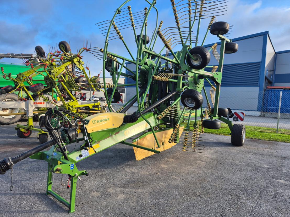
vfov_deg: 58.9
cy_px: 108
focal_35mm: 23
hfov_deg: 73.9
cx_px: 145
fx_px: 193
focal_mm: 5.4
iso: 25
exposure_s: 1/512
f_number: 1.8
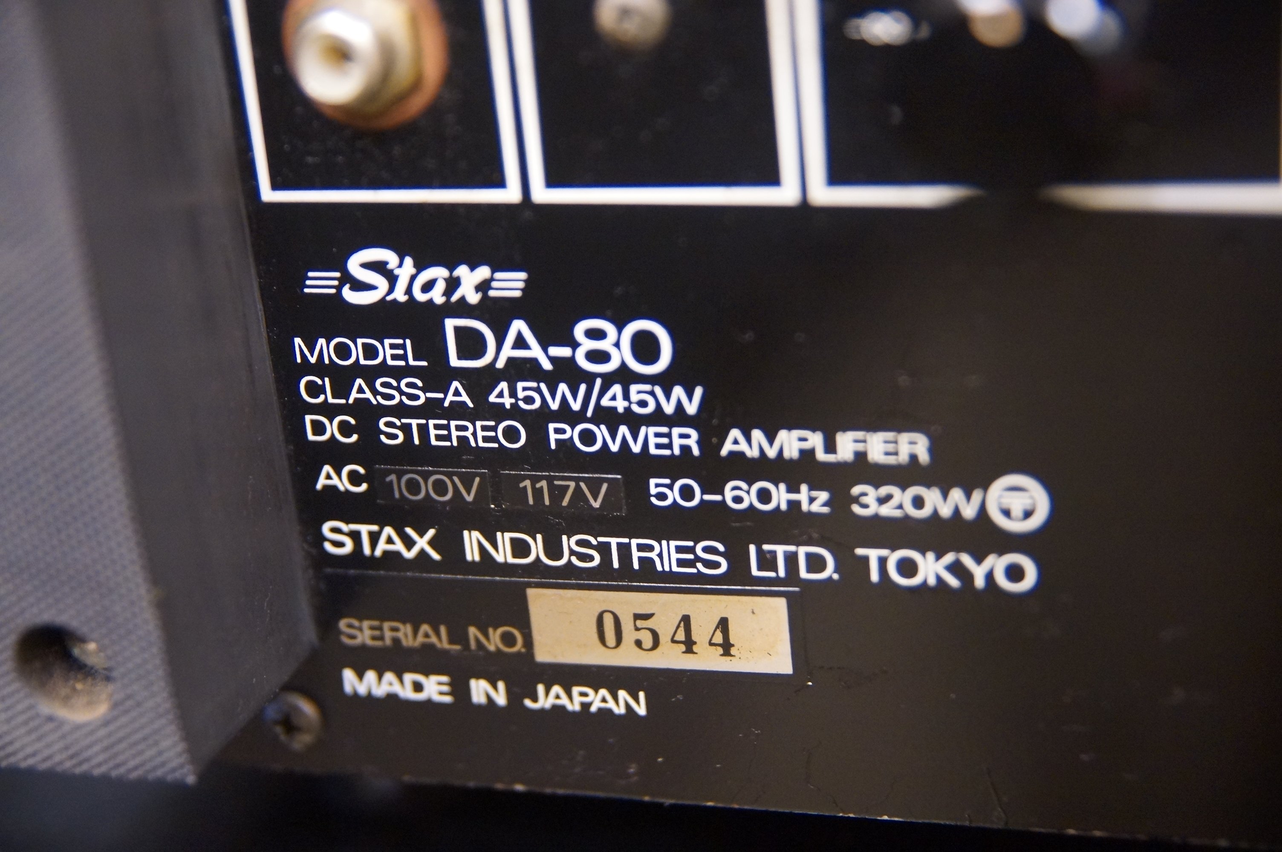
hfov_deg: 27.0
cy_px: 426
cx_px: 641
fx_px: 2668
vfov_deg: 18.1
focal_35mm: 75
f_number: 2.8
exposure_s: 1/40
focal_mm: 50
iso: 1600
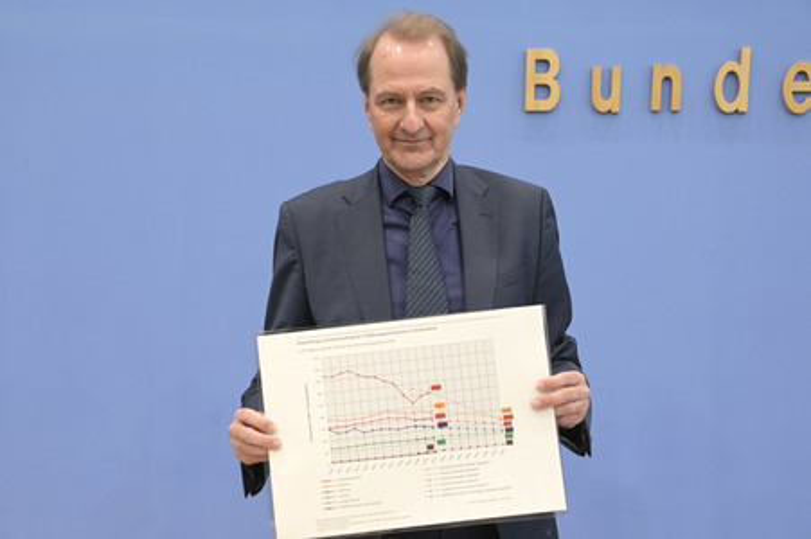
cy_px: 270
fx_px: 1081
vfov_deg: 28.0
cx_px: 406
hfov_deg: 41.1
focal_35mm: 48
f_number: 5.6
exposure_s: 1/400
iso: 4000
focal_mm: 48
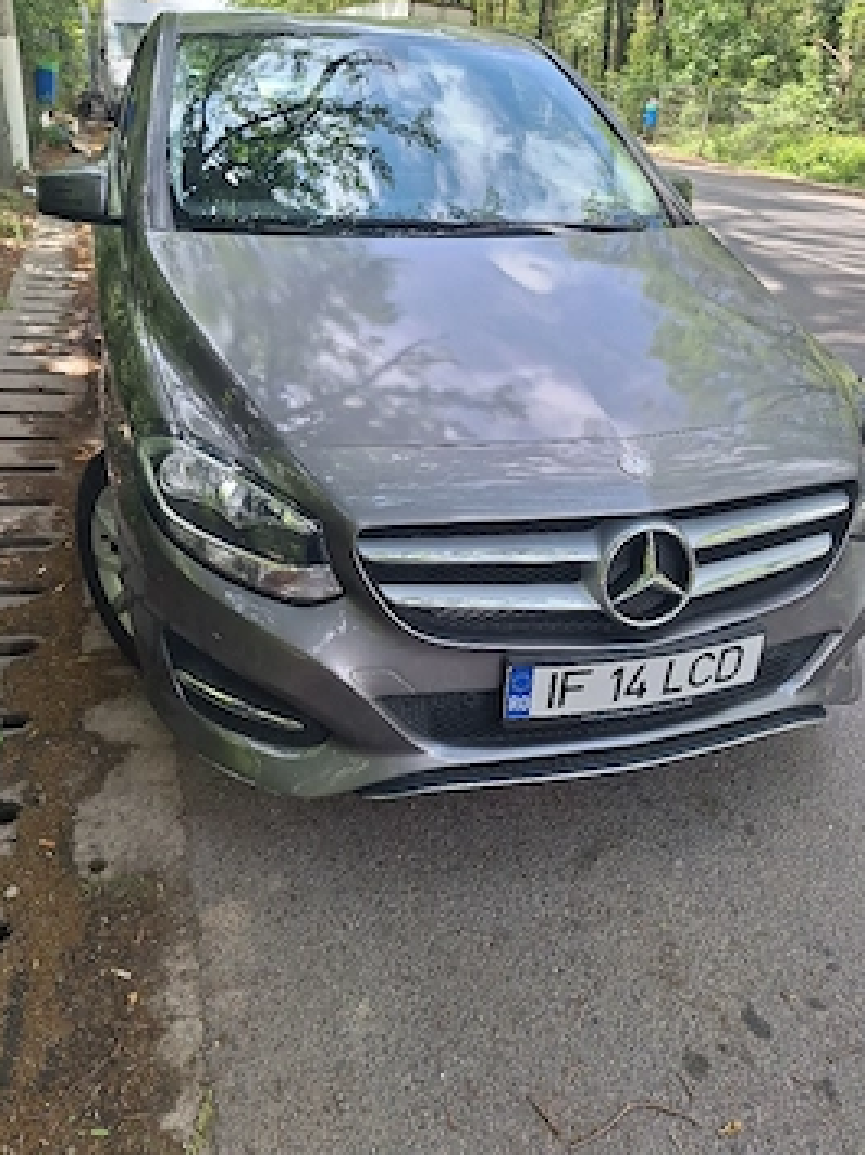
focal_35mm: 26
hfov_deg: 53.0
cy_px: 522
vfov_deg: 67.2
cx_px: 428
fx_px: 867
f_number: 1.8
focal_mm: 5.54
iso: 40
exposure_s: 1/500
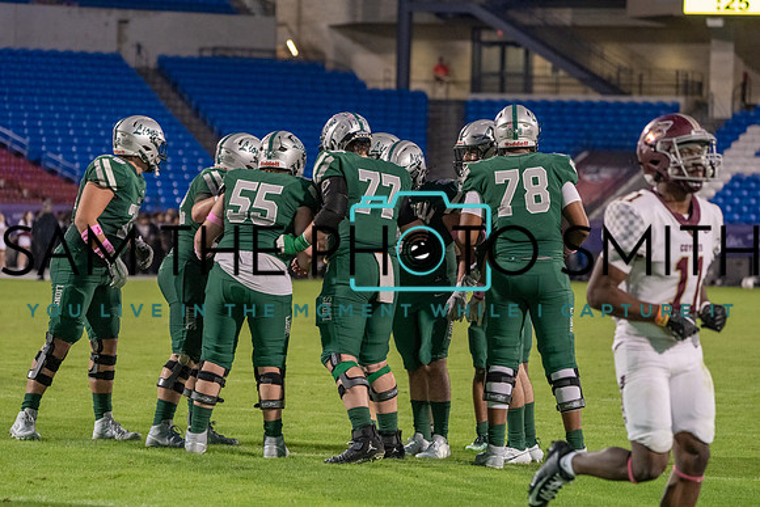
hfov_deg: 10.5
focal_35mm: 196
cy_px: 254
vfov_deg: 7.0
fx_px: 4139
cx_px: 380
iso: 6400
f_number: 5.6
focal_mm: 196
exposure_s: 1/500
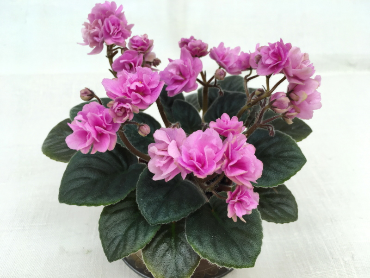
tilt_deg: -40.0
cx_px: 185
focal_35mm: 29
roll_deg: +0.5
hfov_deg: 61.7
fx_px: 310
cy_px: 139
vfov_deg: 48.2
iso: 32
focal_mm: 4.15
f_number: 2.2
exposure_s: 1/50
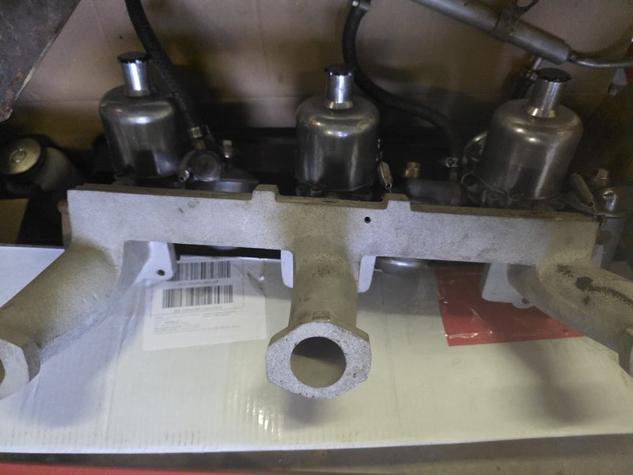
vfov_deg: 58.9
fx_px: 421
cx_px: 316
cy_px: 238
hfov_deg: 73.9
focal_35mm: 23
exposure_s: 1/100
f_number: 1.7
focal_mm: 6.3
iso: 1600
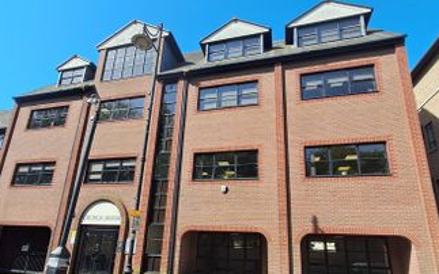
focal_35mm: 21
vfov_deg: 56.3
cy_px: 178
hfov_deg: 82.2
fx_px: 251
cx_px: 209
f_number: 2.2
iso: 40
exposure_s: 1/932
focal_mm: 1.64
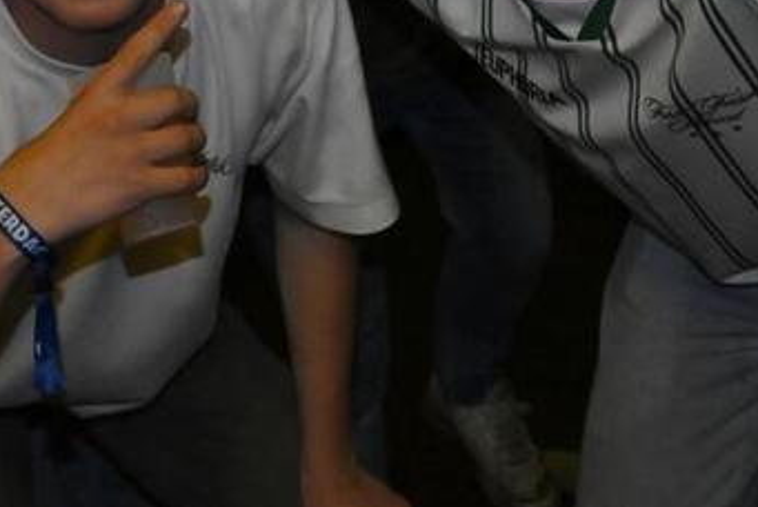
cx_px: 387
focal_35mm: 90
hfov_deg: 22.6
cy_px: -221
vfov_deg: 14.3
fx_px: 1897
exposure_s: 1/60
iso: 8000
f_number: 13
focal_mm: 31
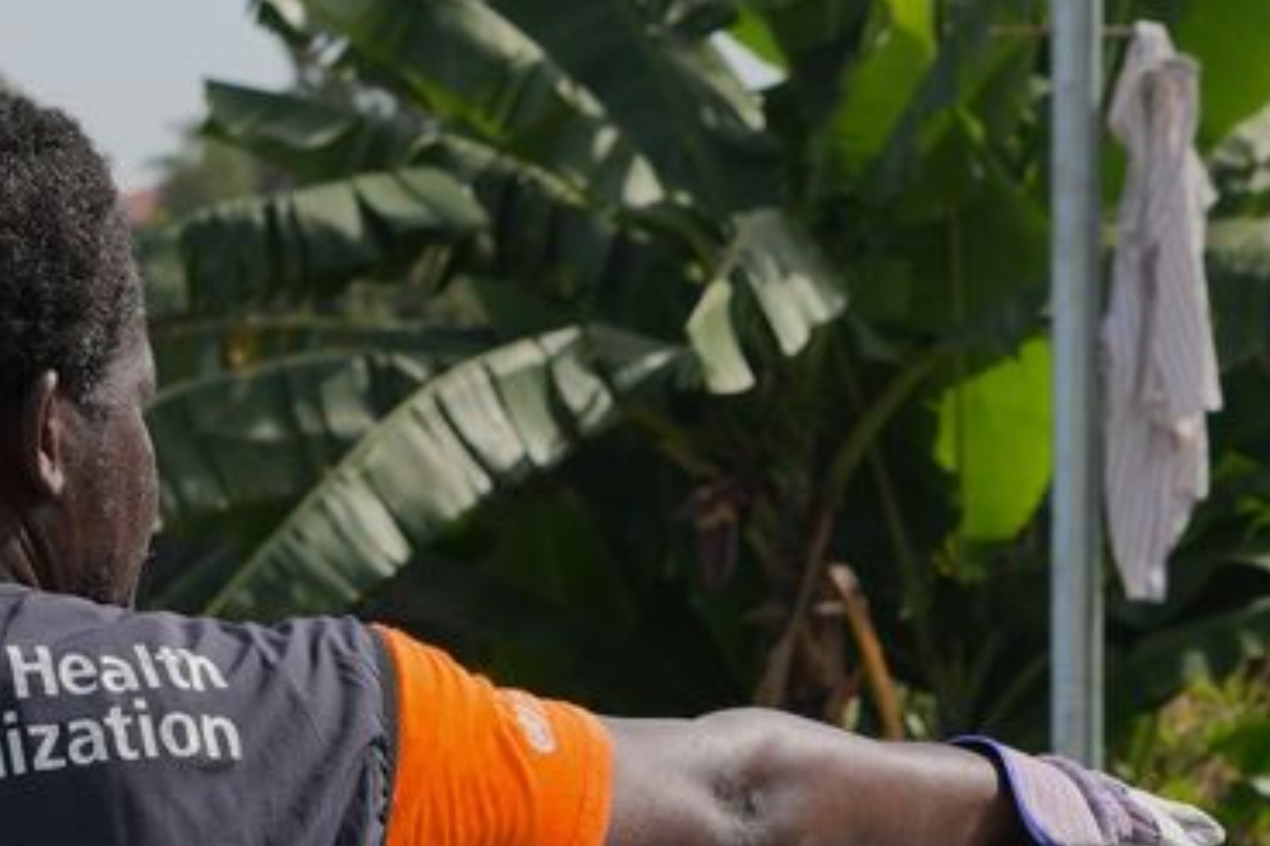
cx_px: 1456
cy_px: 1074
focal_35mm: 261
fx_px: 9203
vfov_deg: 5.2
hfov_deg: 7.8
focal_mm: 50
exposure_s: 1/400
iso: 100
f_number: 5.6
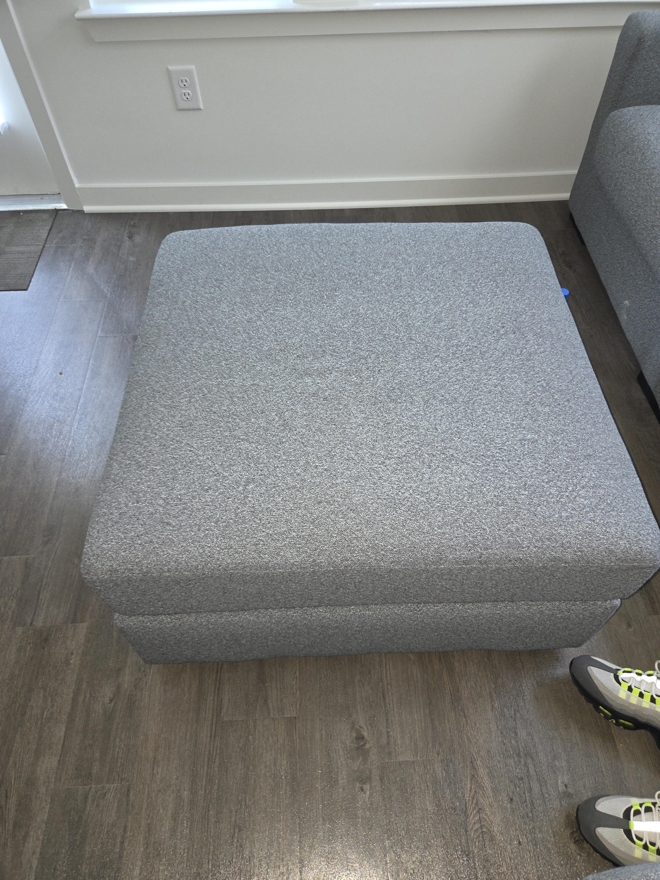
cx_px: 330
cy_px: 440
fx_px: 585
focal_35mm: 23
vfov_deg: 73.9
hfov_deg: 58.9
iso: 160
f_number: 1.8
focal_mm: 5.4
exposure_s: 1/24
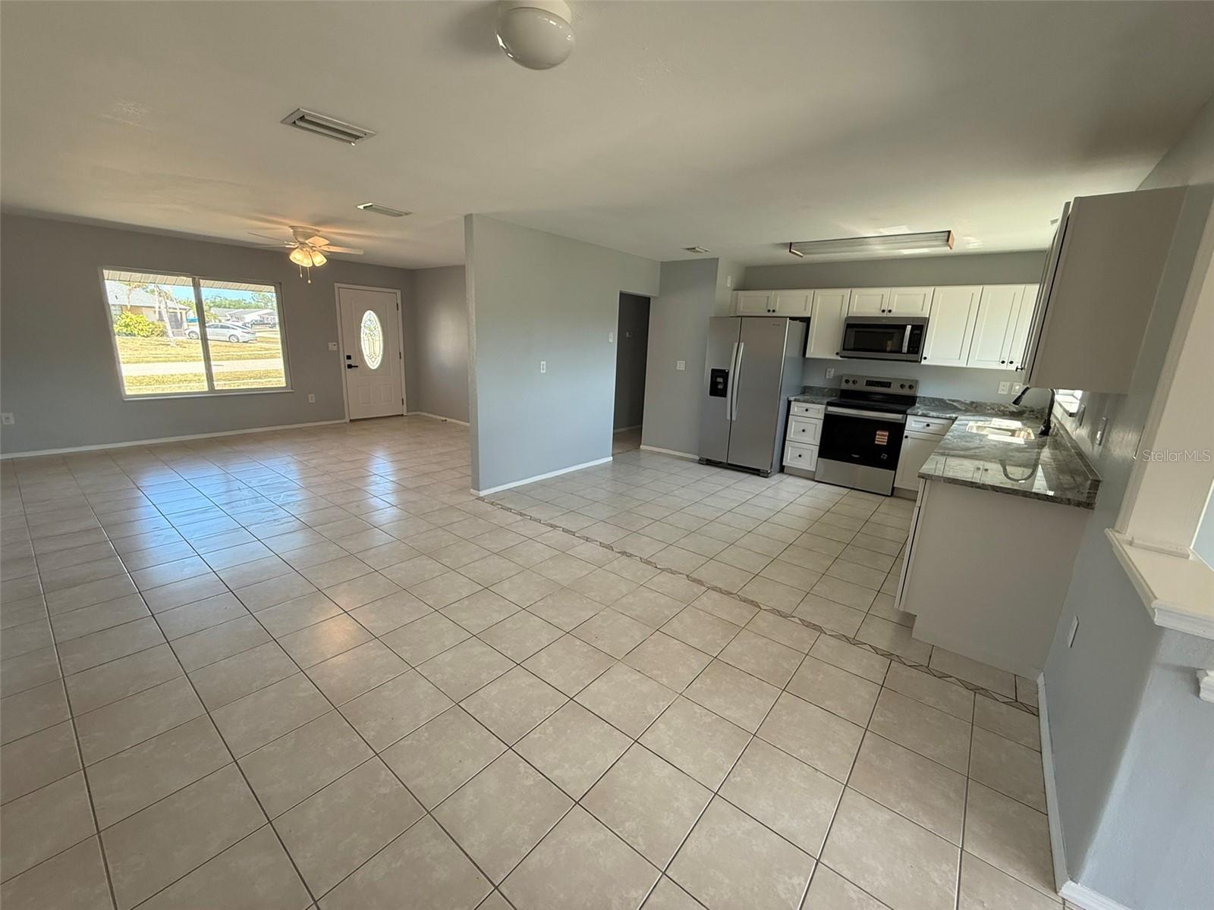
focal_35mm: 14
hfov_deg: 102.1
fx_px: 491
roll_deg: -2.7
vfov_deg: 85.7
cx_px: 607
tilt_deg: -13.6
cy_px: 455
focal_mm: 2.22
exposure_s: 1/120
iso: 160
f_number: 2.2
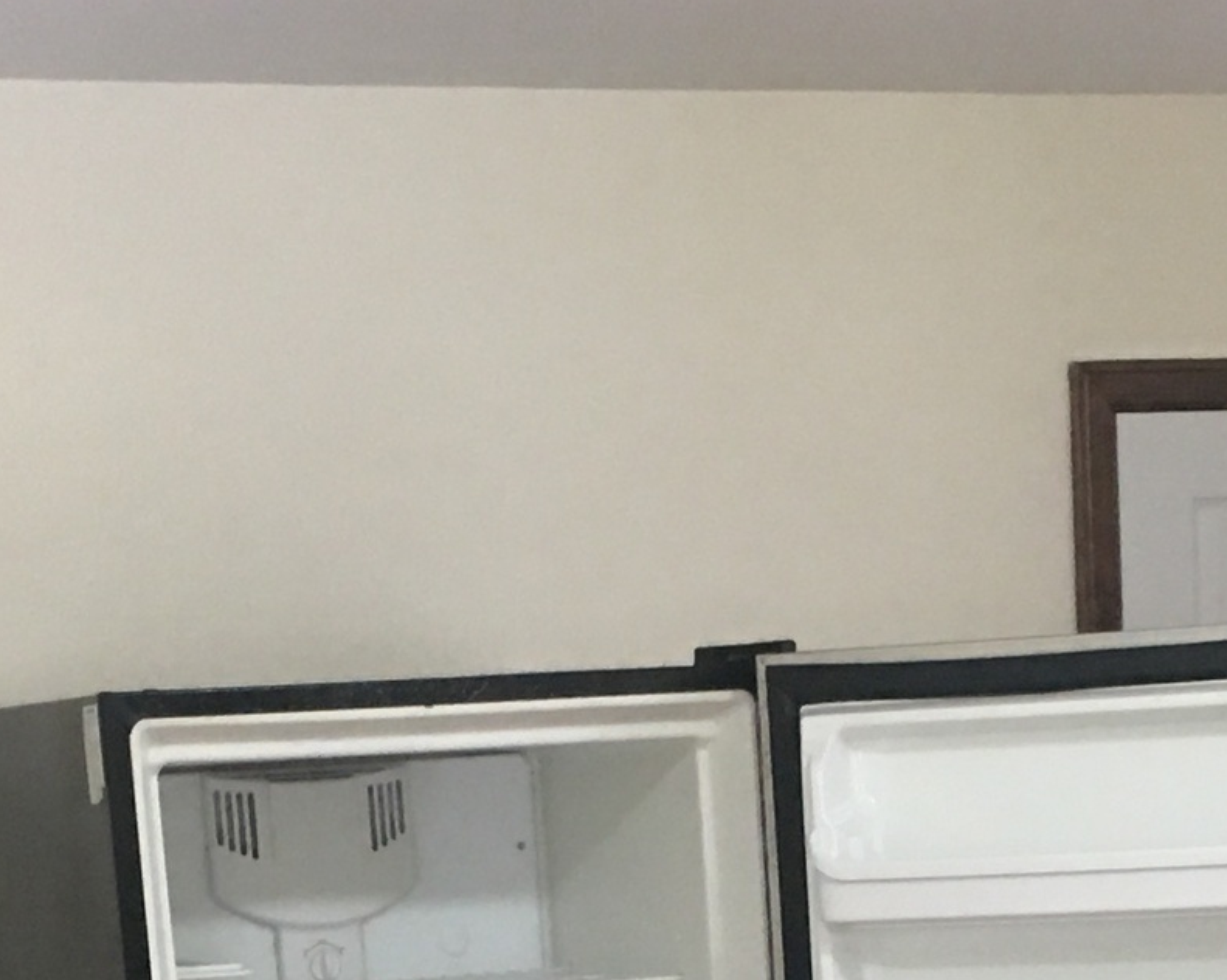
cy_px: 1637
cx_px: 735
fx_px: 3993
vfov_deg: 13.0
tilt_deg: -12.2
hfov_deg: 17.5
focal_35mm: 110
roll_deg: +2.6
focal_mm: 4.15
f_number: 2.2
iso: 64
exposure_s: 1/15
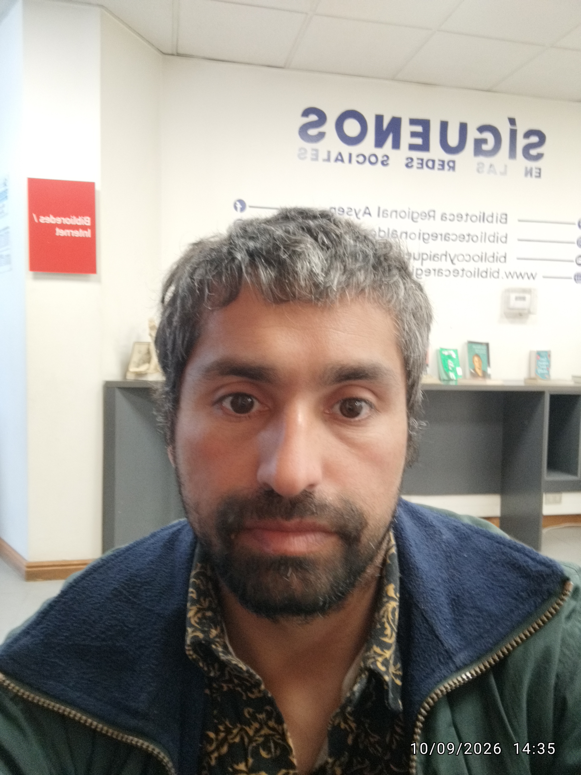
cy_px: 388
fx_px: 448
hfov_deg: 66.0
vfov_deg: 81.7
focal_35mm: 20
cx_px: 290
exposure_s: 1/30
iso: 80
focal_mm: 3.49
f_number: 2.45
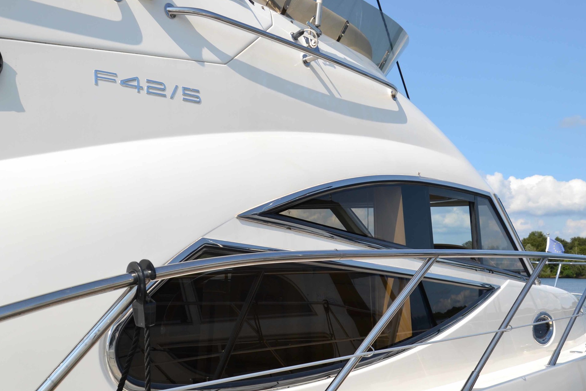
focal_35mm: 43
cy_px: 238
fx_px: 700
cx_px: 316
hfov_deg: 45.4
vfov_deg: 31.1
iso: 100
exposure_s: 1/320
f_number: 9
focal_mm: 22
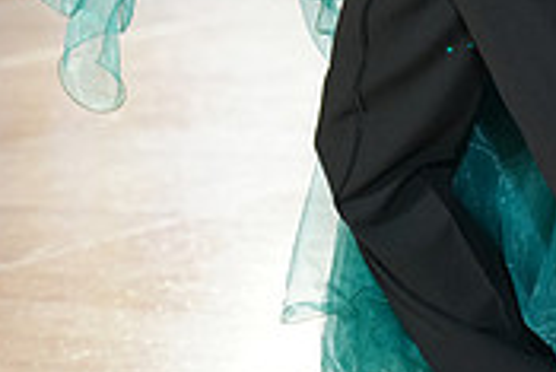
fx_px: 3586
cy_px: -213
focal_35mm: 232
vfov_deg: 5.9
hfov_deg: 8.8
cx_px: 475
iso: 2000
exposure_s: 1/500
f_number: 2.8
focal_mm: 70
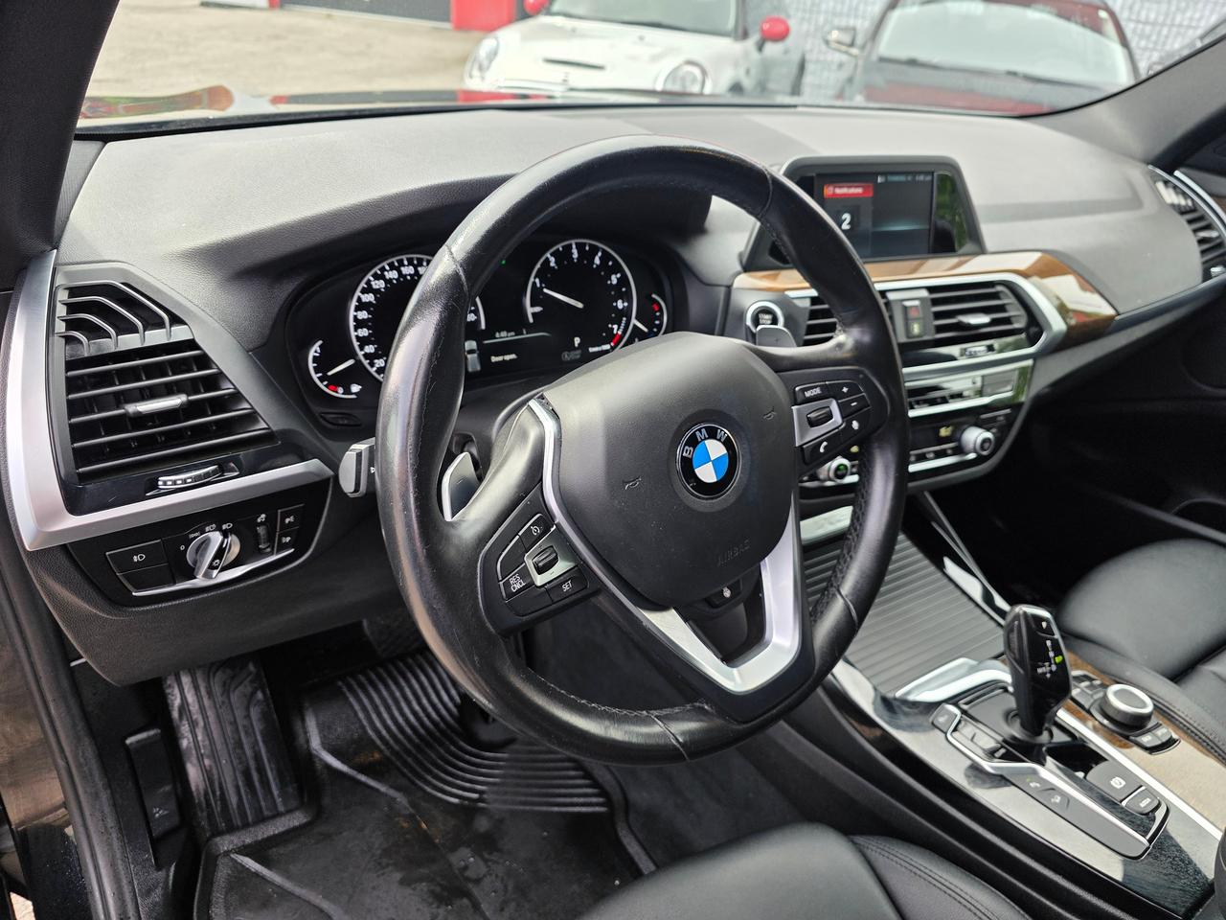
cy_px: 460
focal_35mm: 23
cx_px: 613
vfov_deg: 58.9
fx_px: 815
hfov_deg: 73.9
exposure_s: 1/180
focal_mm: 6.3
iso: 40
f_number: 1.7
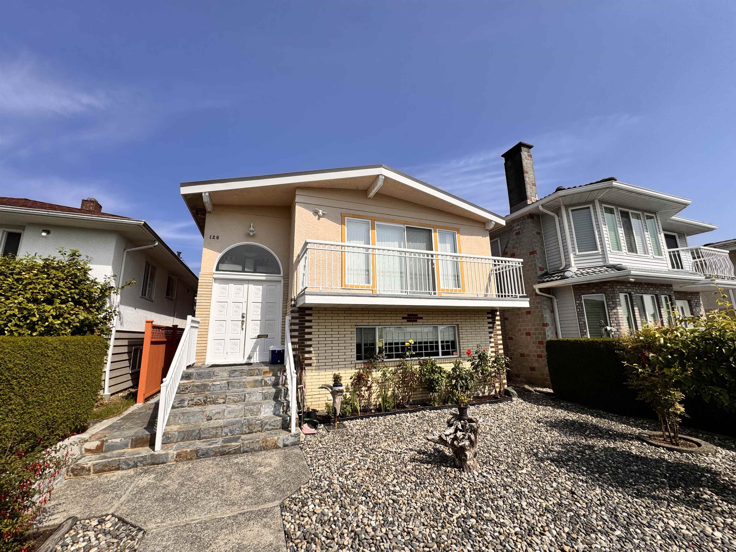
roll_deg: +1.7
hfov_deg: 102.1
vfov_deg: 85.7
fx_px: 298
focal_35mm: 14
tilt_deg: +10.9
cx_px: 368
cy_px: 276
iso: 40
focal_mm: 2.22
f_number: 2.2
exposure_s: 1/3390
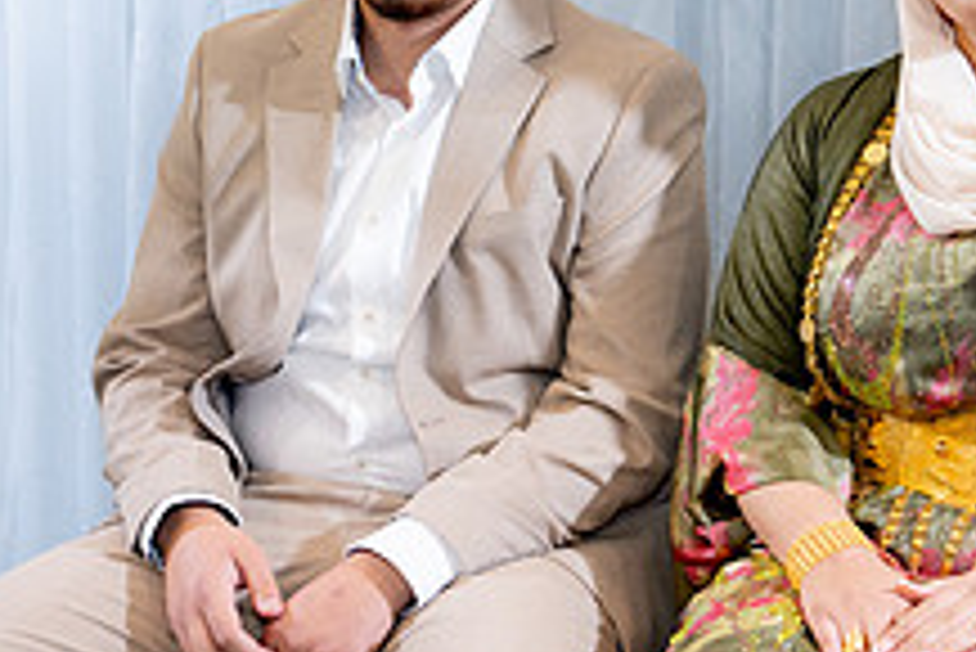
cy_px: 254
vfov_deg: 10.7
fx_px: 3472
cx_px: 576
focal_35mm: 128
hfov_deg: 16.0
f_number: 2.8
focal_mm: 48
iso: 800
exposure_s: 1/250
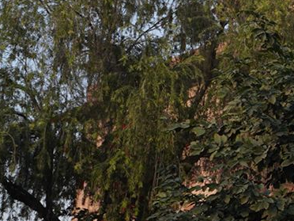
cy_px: 26
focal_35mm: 124
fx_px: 1053
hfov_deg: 13.0
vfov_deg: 11.9
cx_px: 647
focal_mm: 24
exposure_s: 1/100
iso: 100
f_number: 9
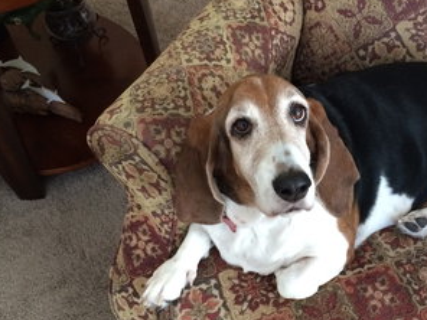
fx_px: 604
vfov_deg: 29.5
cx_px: 297
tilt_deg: -57.2
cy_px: 215
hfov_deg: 38.3
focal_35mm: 49
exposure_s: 1/30
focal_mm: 4.15
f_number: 2.2
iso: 200
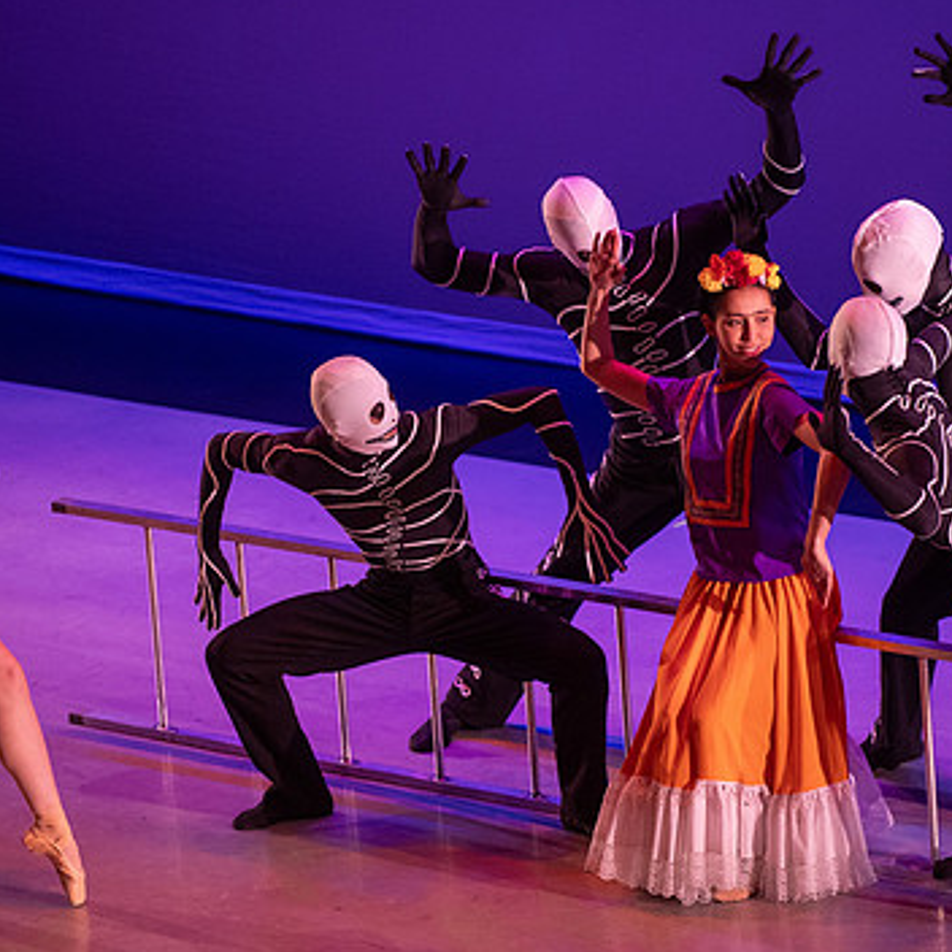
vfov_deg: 6.3
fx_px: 8712
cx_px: 498
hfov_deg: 6.3
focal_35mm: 280
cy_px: 487
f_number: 2.8
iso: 3200
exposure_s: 1/320
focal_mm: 200
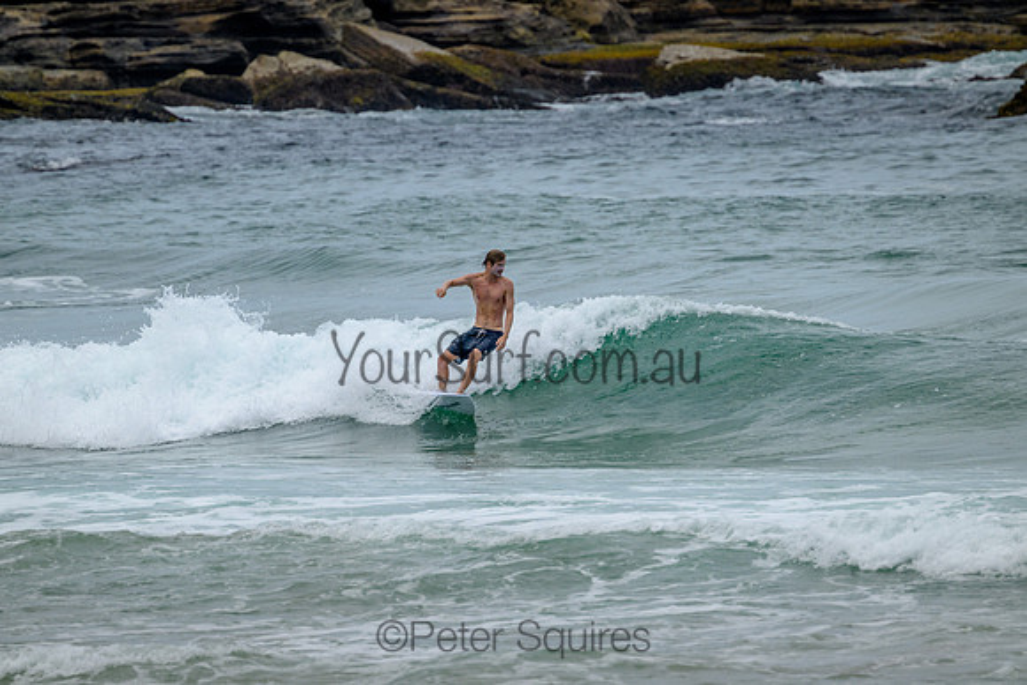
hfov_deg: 2.6
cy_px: 342
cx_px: 514
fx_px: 22826
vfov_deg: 1.7
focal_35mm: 800
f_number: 11
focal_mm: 800
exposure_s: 1/2000
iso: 720
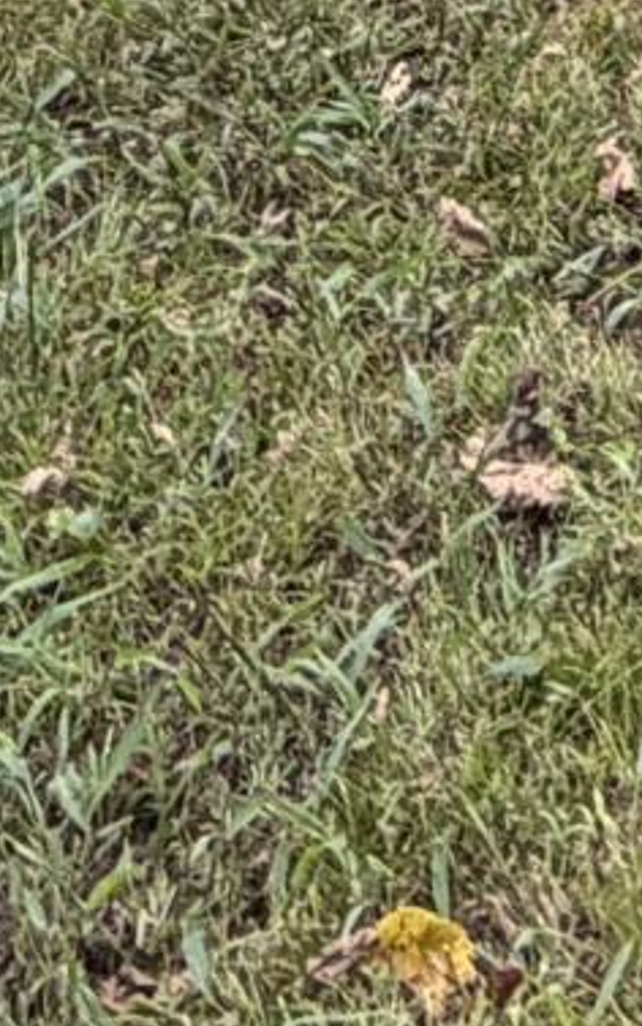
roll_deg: +0.1
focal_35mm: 118
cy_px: -1734
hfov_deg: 10.4
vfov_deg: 12.2
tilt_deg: +2.1
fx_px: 3300
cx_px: 1192
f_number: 2.2
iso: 50
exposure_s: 1/370
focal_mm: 2.22
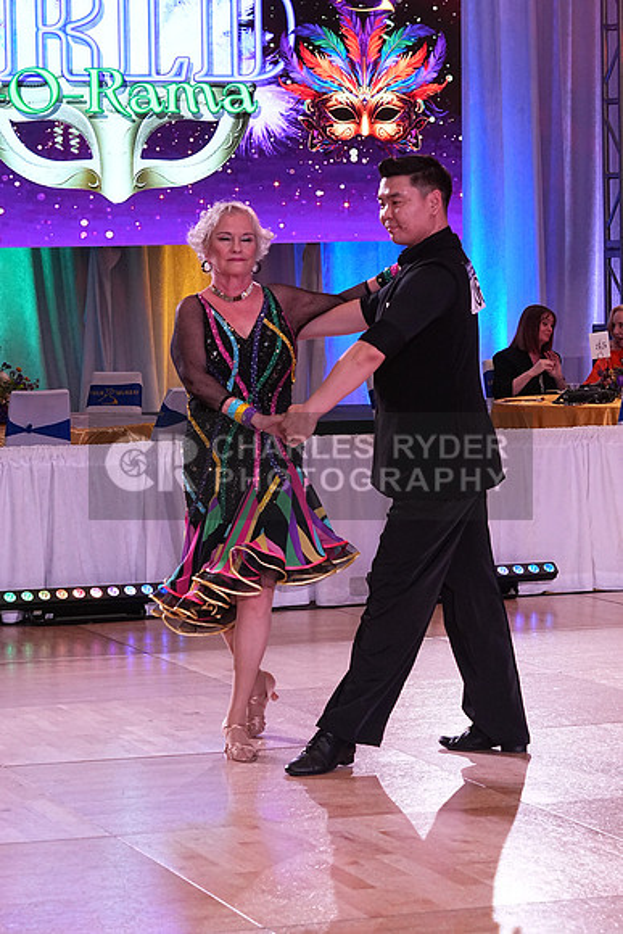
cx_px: 312
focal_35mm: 111
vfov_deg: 18.4
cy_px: 467
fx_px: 2879
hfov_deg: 12.3
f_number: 8
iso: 2500
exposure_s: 1/250
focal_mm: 74
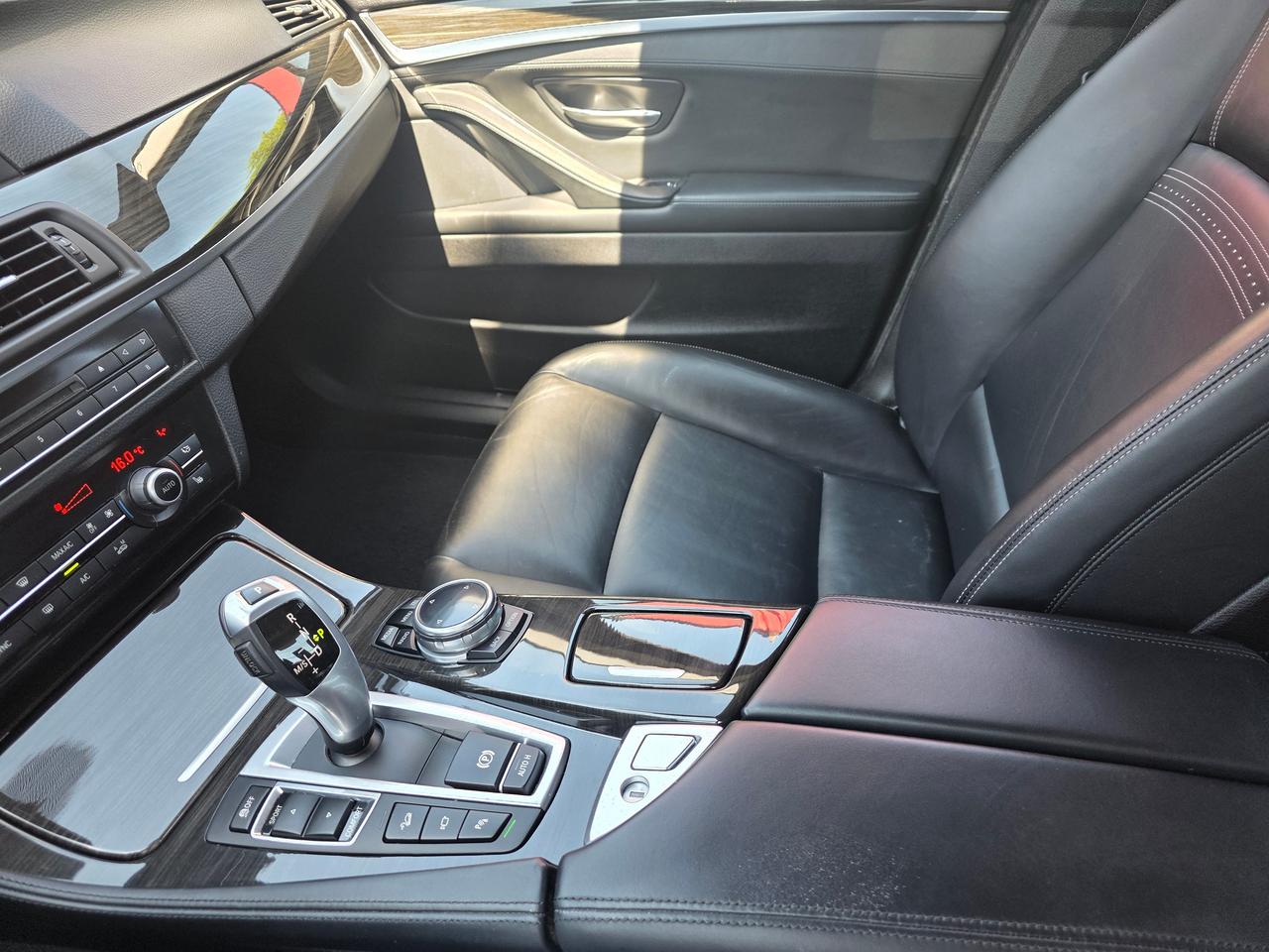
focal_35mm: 23
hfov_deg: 73.9
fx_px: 843
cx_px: 634
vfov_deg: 58.9
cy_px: 476
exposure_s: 1/180
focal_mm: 6.3
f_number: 1.7
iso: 100
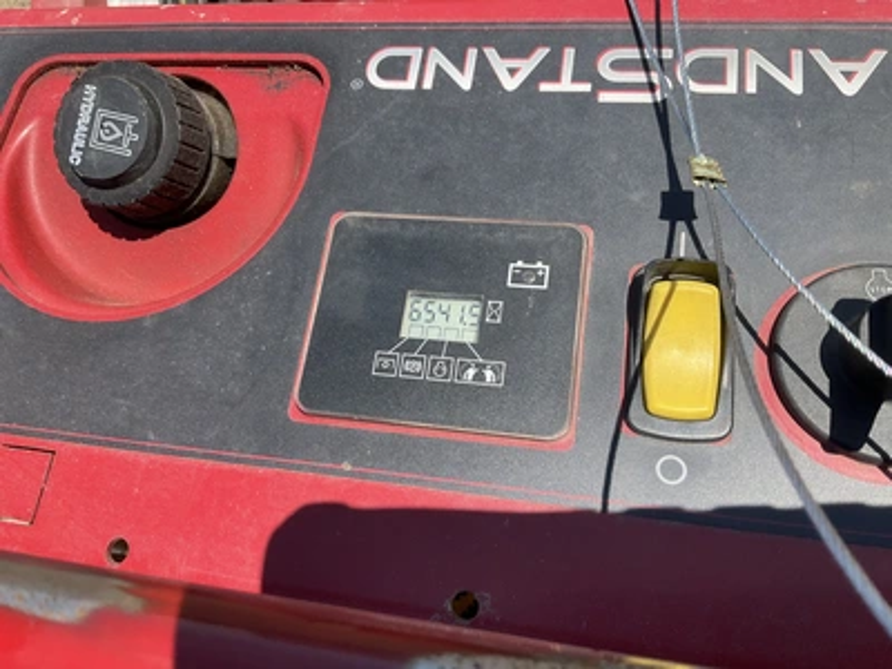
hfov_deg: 61.7
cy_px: 334
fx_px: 747
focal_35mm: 29
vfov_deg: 48.2
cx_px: 446
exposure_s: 1/1311
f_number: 1.8
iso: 25
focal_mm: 3
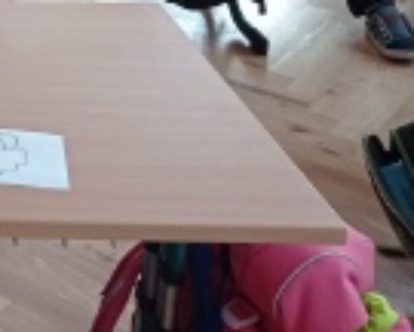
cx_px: -294
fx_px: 1189
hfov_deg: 16.9
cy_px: -183
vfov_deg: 14.6
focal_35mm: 97
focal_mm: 4.74
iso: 136
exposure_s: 1/100
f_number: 1.79
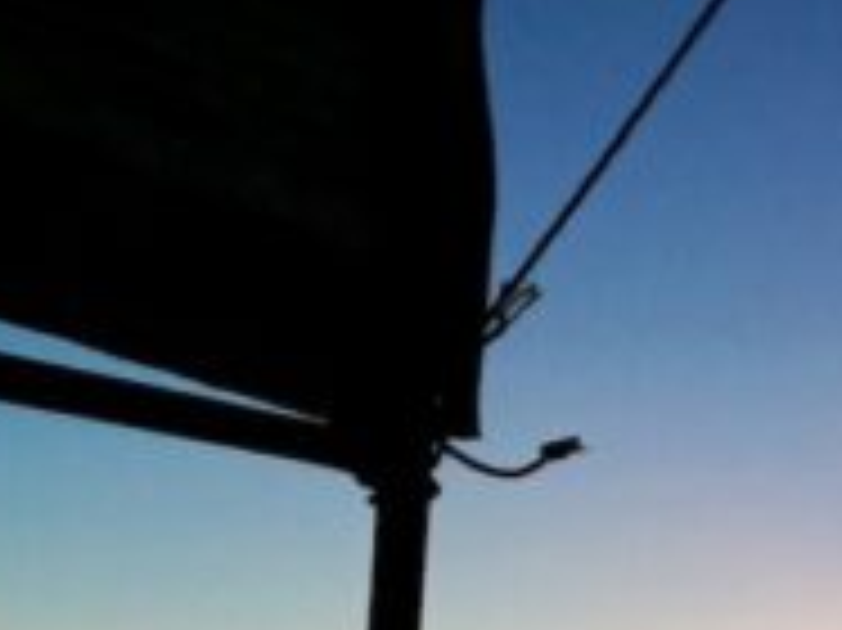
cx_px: 1297
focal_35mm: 101
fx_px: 2455
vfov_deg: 14.5
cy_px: 529
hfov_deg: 17.3
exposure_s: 1/60
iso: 500
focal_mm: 3.95
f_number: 1.6
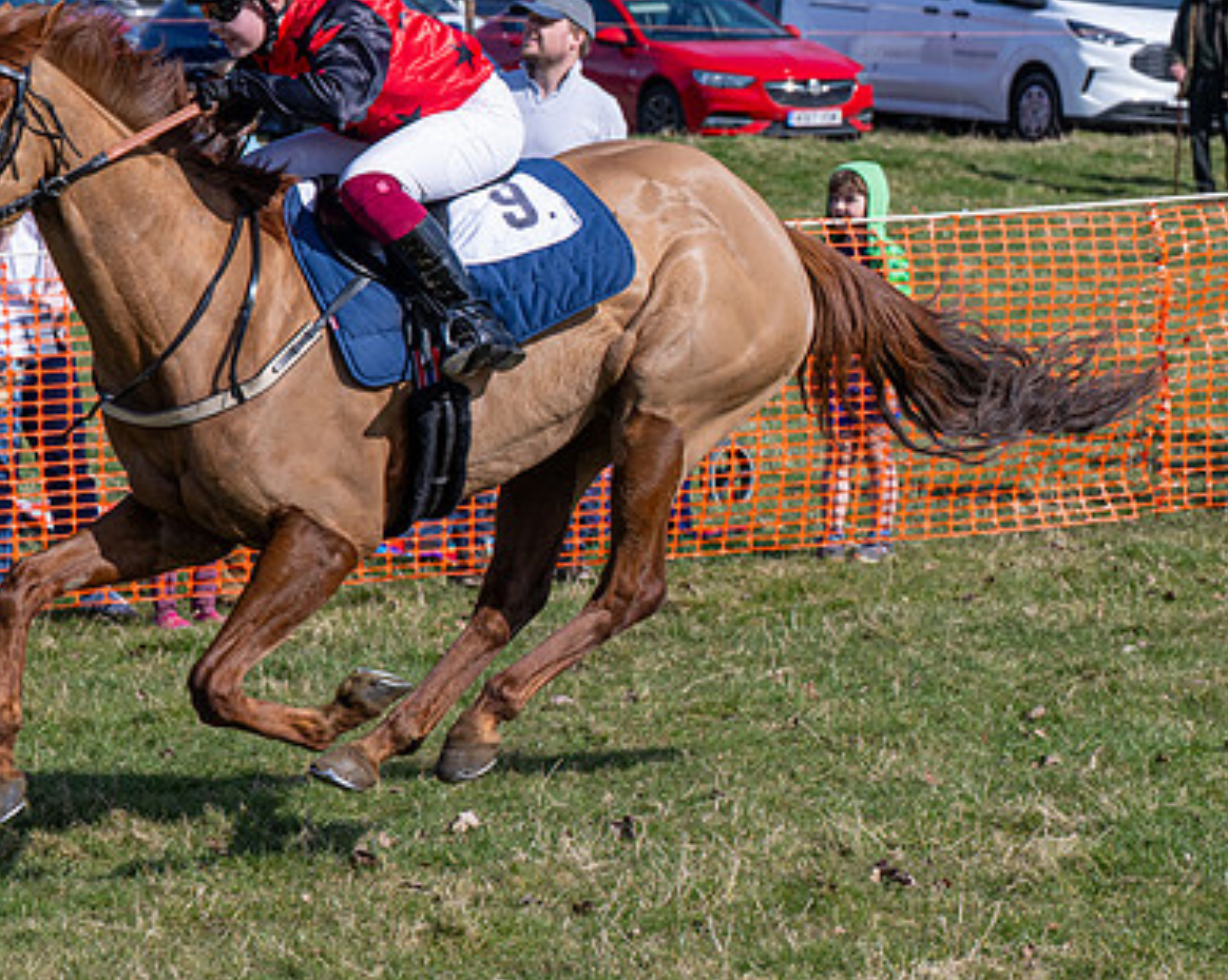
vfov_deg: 9.8
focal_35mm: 157
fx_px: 5703
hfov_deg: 12.2
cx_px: 950
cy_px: 358
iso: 200
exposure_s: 1/1600
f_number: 5
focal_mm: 70
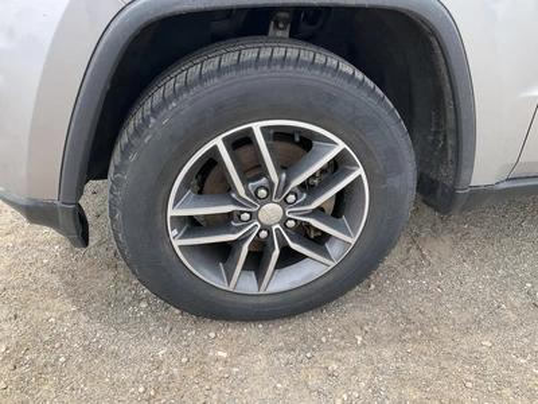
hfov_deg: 61.7
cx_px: 269
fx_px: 451
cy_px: 202
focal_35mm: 29
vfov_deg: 48.2
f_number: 1.8
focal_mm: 3
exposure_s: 1/406
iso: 25
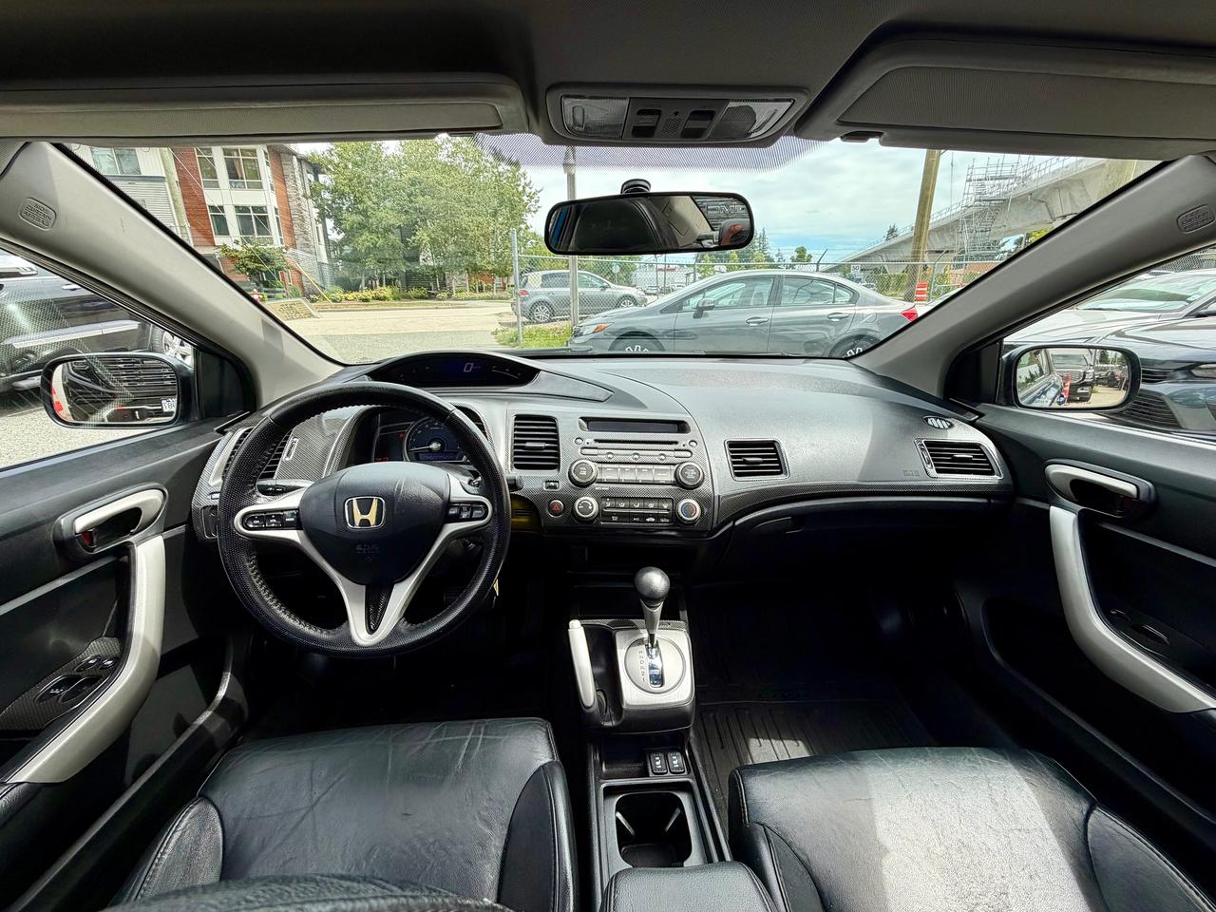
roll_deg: +1.1
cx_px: 608
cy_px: 456
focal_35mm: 14
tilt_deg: -18.0
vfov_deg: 85.7
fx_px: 492
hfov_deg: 102.1
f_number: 2.2
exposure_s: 1/502
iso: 50
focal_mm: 2.22
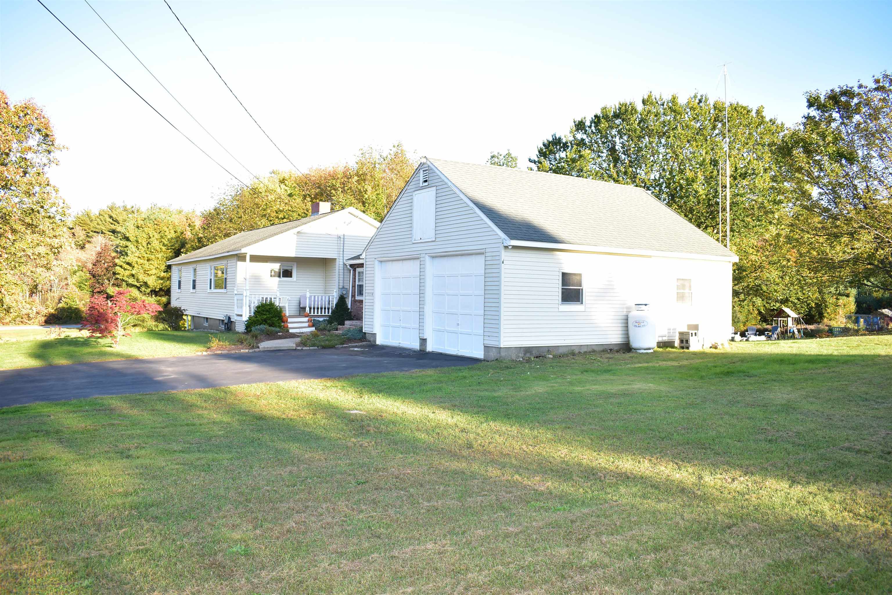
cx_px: 446
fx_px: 669
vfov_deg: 47.9
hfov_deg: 67.4
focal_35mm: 27
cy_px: 298
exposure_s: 1/100
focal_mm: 18
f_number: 4.5
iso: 100
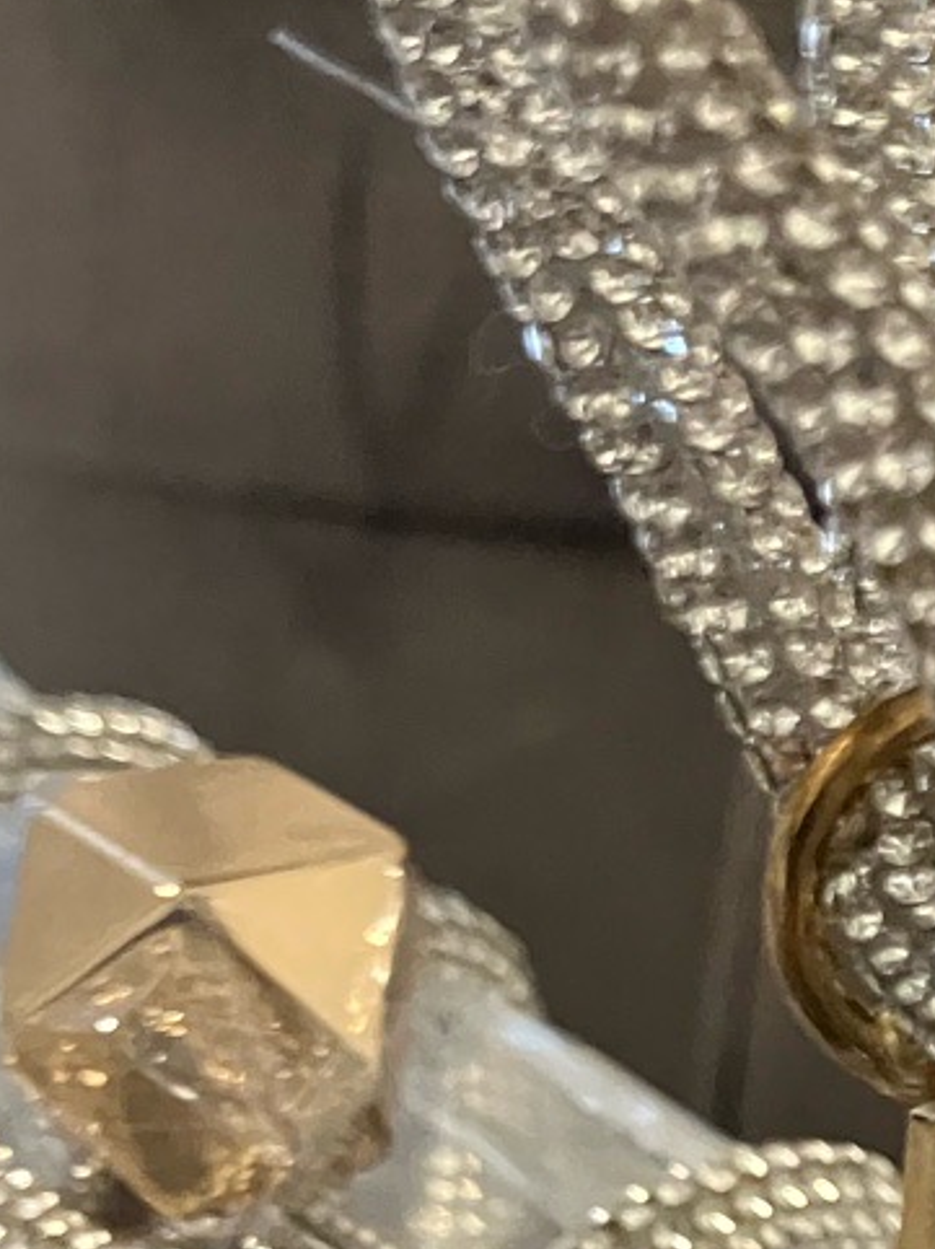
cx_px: 1109
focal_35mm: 93
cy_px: 1622
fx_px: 3352
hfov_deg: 15.3
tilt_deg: -35.8
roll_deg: -7.4
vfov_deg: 19.5
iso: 500
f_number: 1.8
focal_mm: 3.99
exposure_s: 1/30
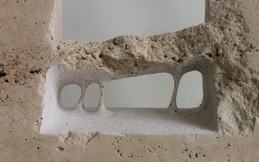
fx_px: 558
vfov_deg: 16.5
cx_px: 157
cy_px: 86
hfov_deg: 26.1
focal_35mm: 79
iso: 80
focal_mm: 3.85
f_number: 2.8
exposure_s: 1/222
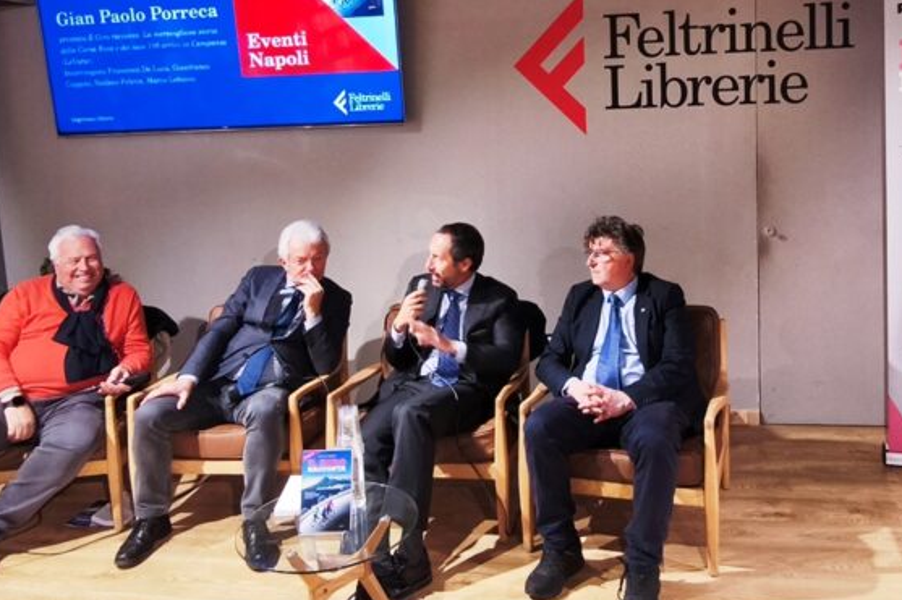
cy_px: 178
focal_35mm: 33
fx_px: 827
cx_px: 536
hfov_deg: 56.8
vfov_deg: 39.2
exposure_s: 1/40
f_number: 2.2
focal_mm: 1.91
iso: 160
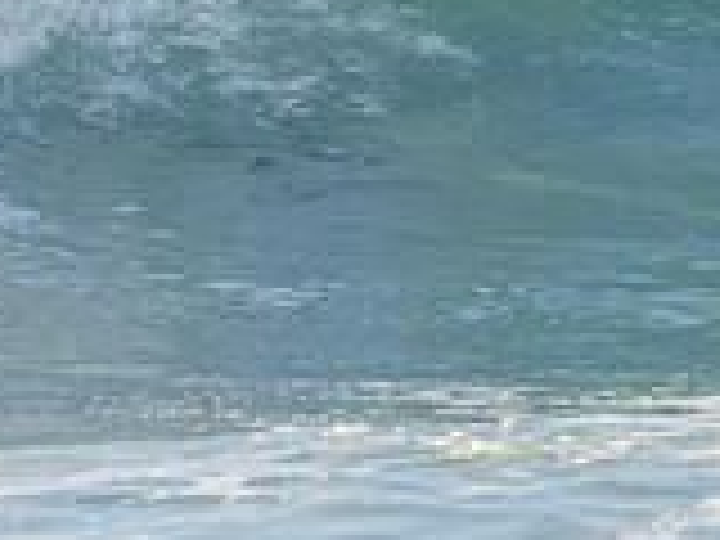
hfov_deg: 1.1
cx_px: 122
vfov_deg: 0.9
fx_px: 36233
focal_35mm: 1742
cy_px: -137
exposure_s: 1/1600
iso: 280
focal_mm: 500
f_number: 5.6
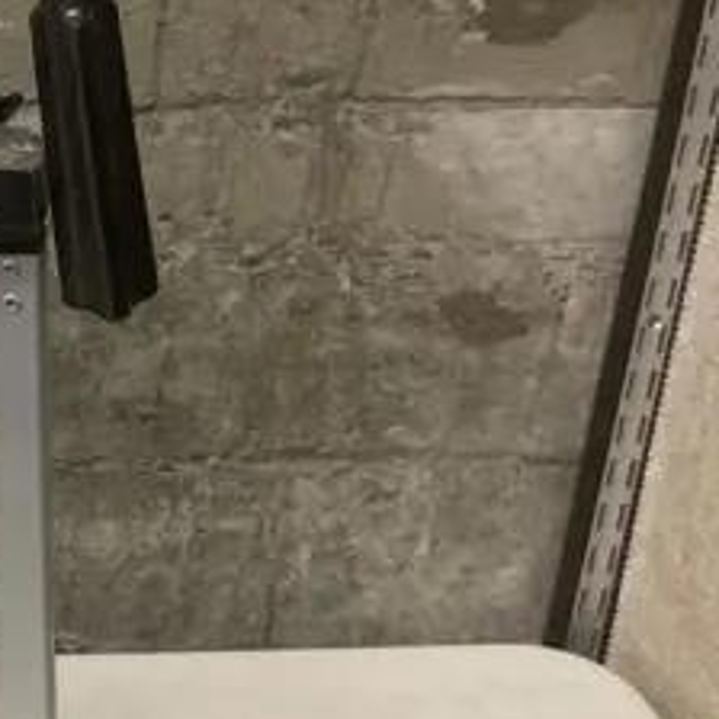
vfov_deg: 15.4
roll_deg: -1.9
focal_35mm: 113
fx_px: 2655
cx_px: -510
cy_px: 199
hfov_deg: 14.0
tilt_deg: -22.2
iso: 100
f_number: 1.8
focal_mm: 3.99
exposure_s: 1/50
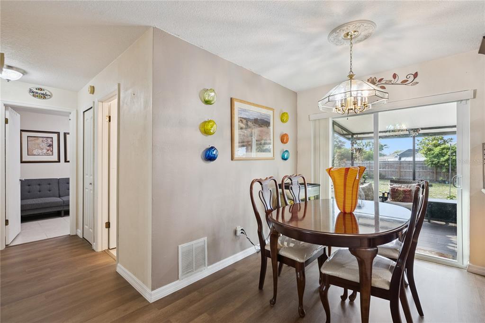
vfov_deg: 73.8
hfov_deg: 96.7
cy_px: 162
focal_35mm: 16
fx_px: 216
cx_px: 242
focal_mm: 16
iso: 1600
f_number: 9
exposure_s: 1/50
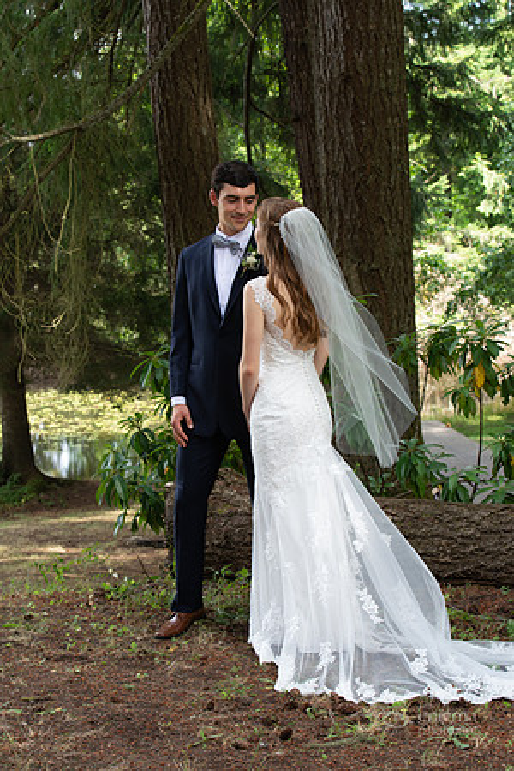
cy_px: 386
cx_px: 257
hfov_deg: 18.2
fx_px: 1606
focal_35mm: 75
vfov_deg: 27.0
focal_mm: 75
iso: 800
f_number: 9
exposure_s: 1/160
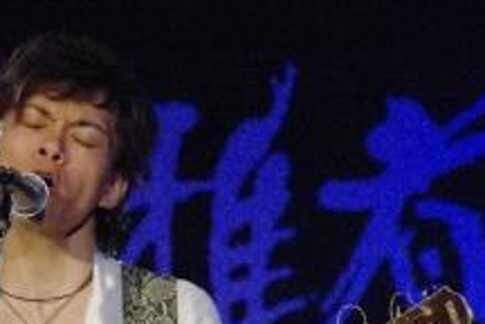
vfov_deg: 2.2
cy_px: 312
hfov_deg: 3.3
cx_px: 99
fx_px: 8379
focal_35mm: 622
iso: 12800
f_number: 6.3
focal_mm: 200
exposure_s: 1/400
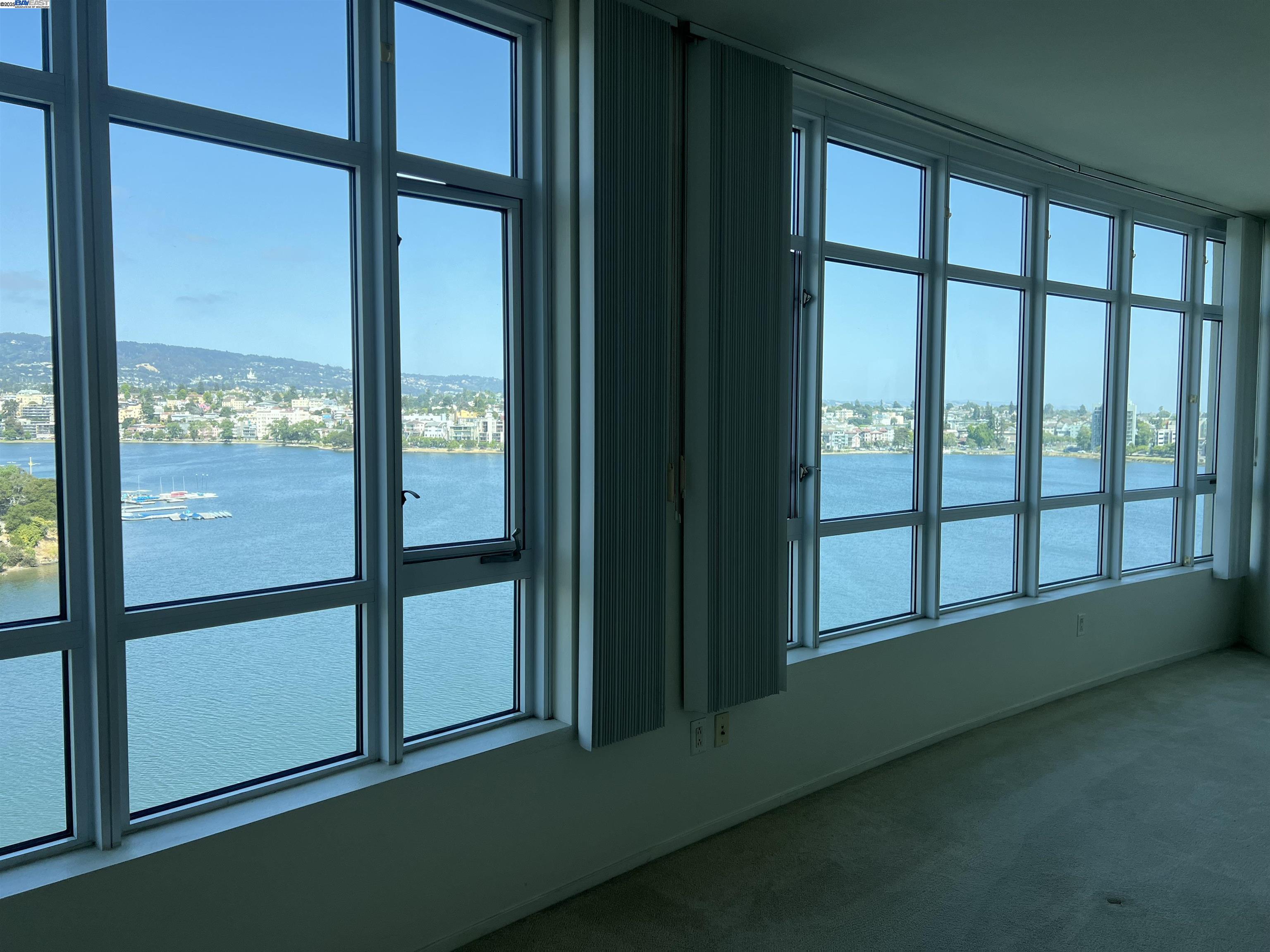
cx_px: 635
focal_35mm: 26
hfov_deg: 67.3
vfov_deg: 53.1
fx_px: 954
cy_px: 476
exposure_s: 1/1209
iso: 50
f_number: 1.5
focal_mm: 5.7
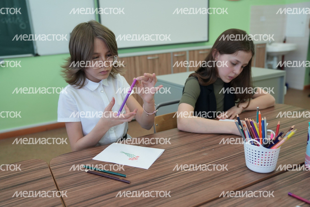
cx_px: 155
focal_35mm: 32
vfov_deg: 41.1
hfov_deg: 58.7
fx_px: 276
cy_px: 104
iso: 1600
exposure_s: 1/250
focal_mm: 32
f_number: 3.2
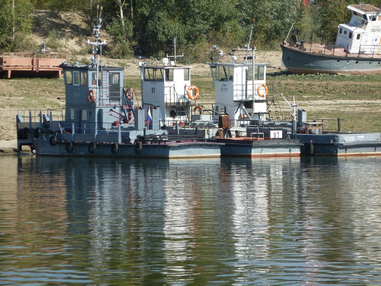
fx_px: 3060
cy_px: 143
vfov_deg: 5.3
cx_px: 190
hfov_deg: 7.1
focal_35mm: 278
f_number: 4.8
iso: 80
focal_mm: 45.7
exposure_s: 1/320
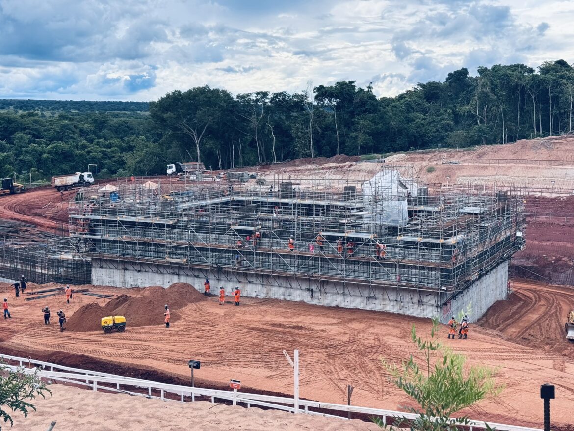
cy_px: 216
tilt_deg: -7.4
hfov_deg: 39.6
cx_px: 287
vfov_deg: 30.3
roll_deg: +0.2
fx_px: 796
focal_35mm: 48
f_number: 1.78
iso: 64
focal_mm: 6.76
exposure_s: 1/966
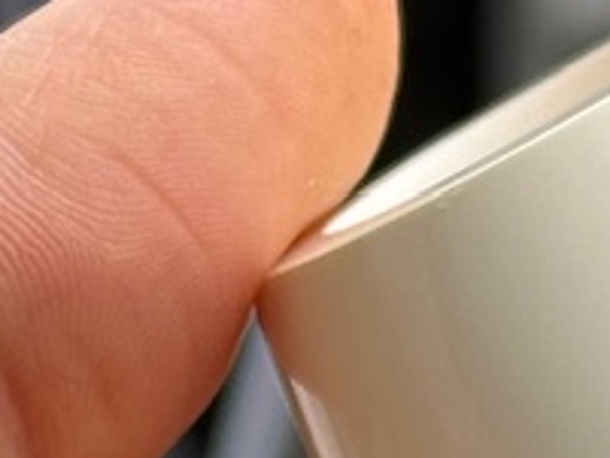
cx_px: -12
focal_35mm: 306
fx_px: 5396
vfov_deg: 4.8
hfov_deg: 6.4
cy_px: 922
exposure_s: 1/200
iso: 50
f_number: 1.78
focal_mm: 6.86
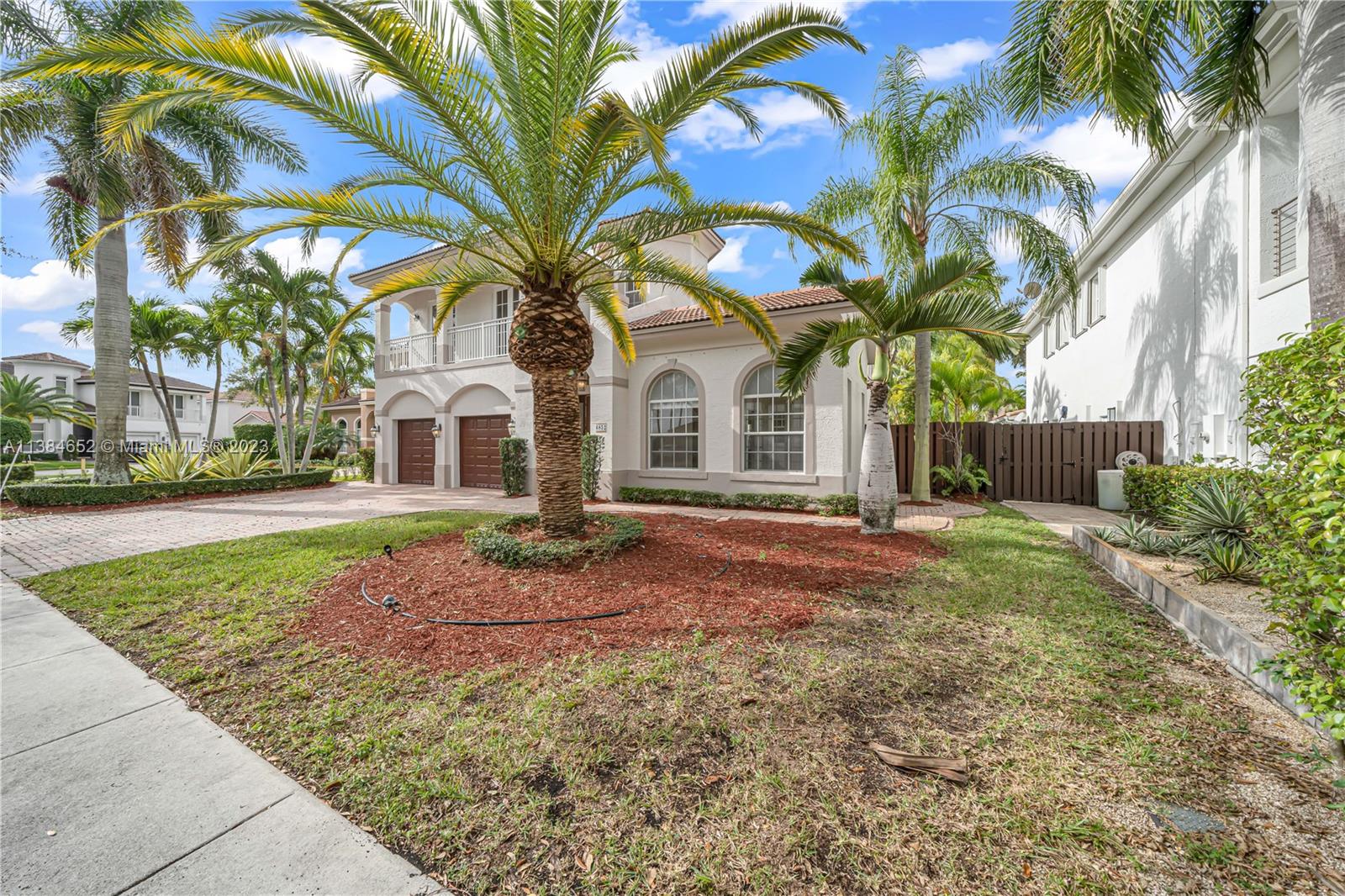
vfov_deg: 90.0
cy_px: 448
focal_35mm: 12
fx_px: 448
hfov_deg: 112.6
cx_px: 672
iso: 200
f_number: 11
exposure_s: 1/160
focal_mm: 12
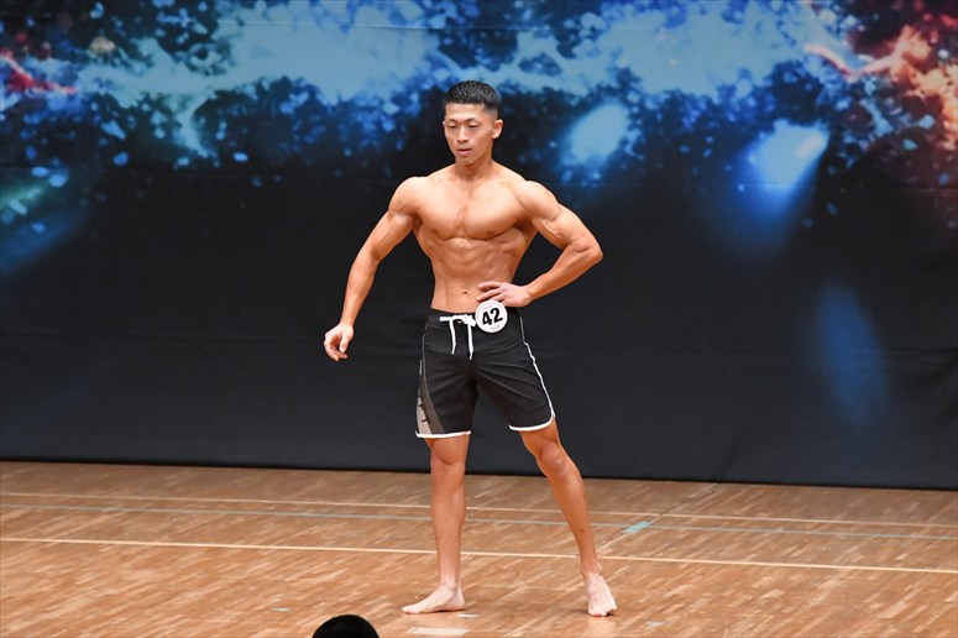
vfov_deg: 4.8
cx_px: 479
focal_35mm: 285
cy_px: 319
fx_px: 7581
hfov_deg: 7.2
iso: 8000
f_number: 5.6
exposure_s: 1/400
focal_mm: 190
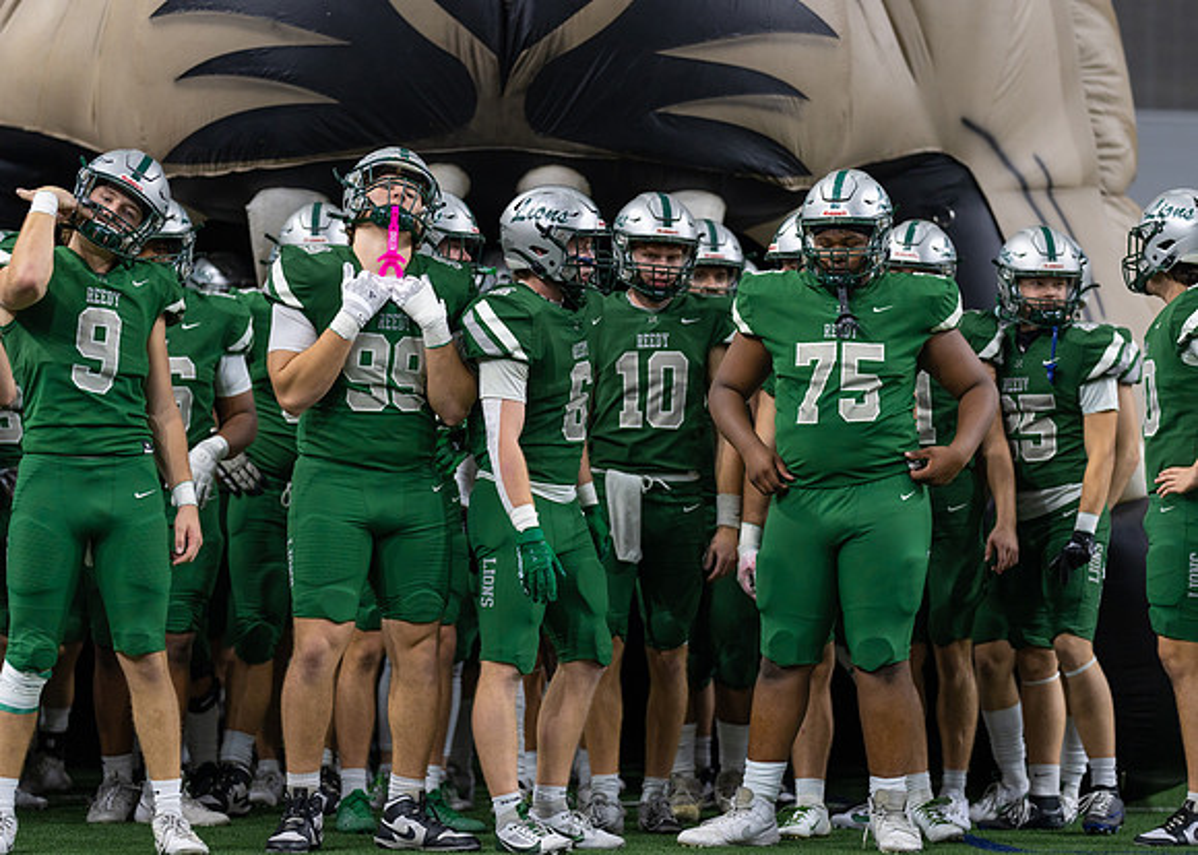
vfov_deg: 10.0
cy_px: 428
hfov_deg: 14.0
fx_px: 4896
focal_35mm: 144
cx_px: 599
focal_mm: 135
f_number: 1.8
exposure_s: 1/1000
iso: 640
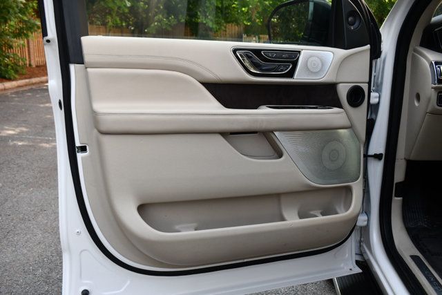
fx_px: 405
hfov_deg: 57.2
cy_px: 148
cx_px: 221
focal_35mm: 33
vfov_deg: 40.0
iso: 400
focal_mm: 22
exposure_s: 1/250
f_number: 5.6
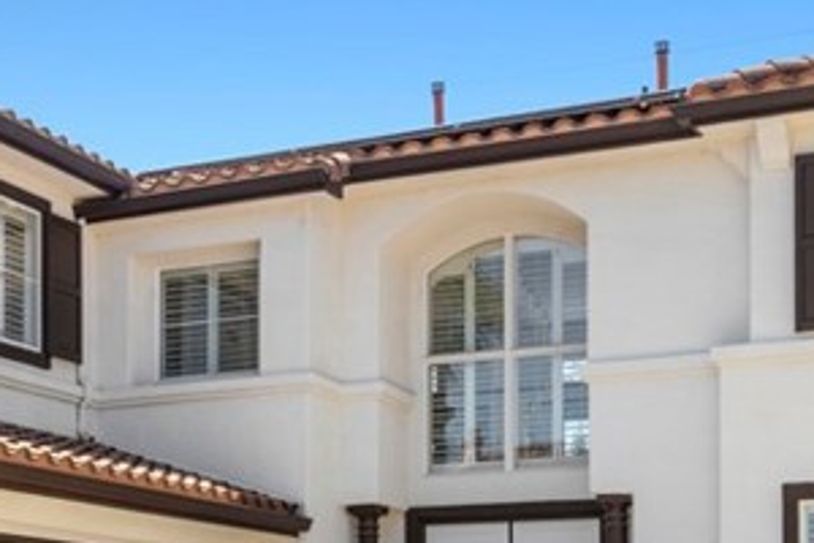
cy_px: 653
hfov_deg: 26.6
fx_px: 1696
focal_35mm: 75
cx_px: 201
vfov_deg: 17.3
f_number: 9
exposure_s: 1/30
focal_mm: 22
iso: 80
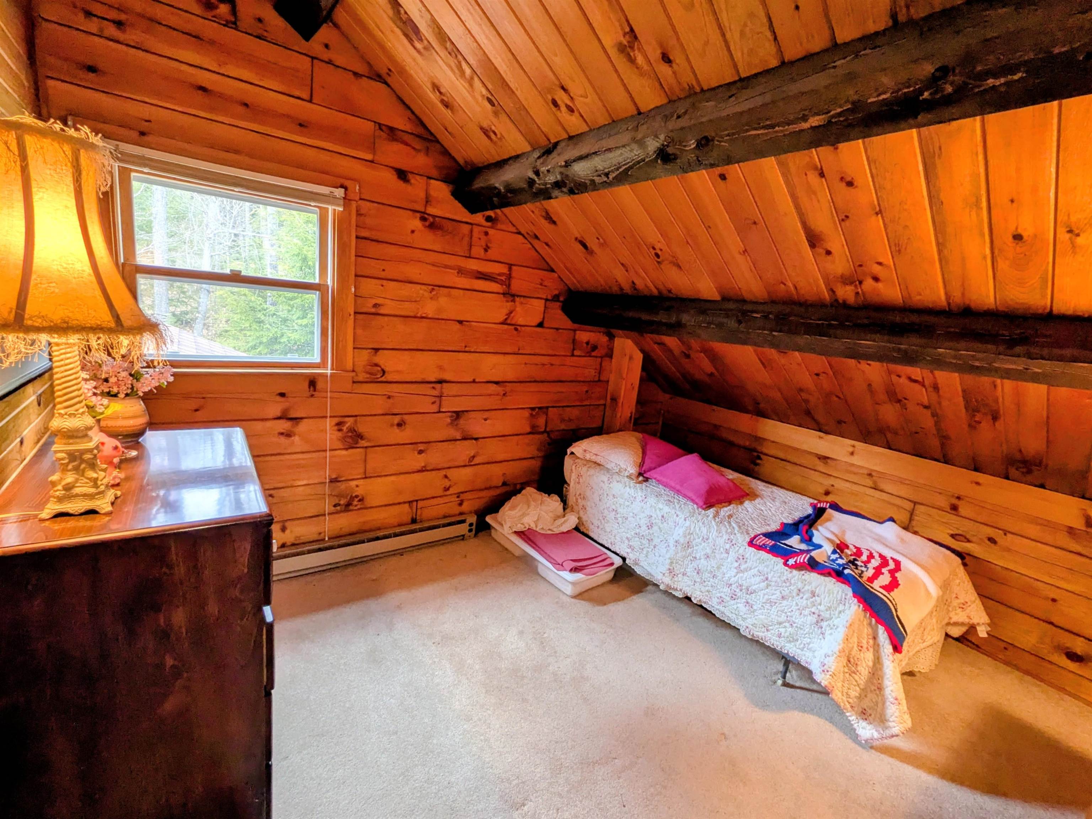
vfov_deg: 85.7
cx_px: 546
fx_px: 442
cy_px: 410
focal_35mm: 14
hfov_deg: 102.1
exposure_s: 1/60
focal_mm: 1.83
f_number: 2.2
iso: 93
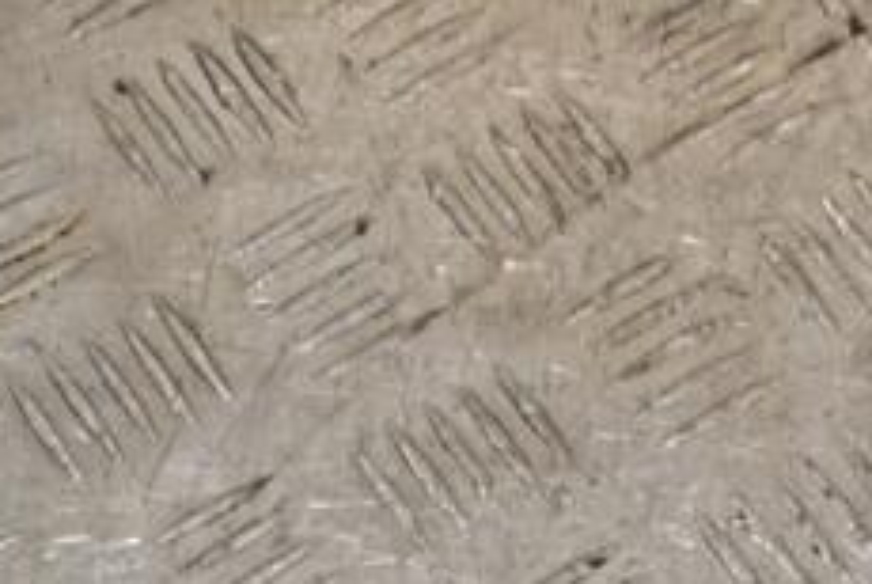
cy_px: 751
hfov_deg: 16.3
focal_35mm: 125
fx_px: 3032
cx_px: 561
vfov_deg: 10.8
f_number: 10
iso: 800
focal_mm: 32
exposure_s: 1/200
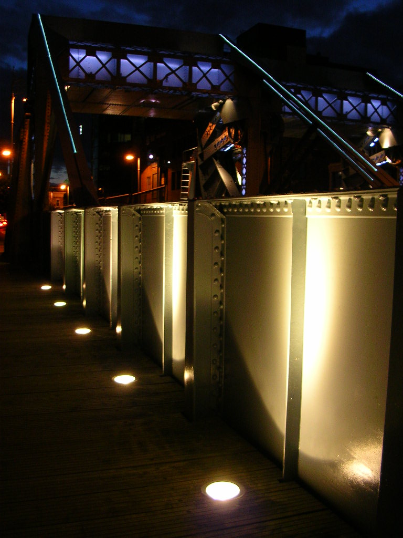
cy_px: 269
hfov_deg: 37.7
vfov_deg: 49.0
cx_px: 202
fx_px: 590
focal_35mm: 38
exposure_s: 1/5
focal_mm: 5.8
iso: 84
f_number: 2.8
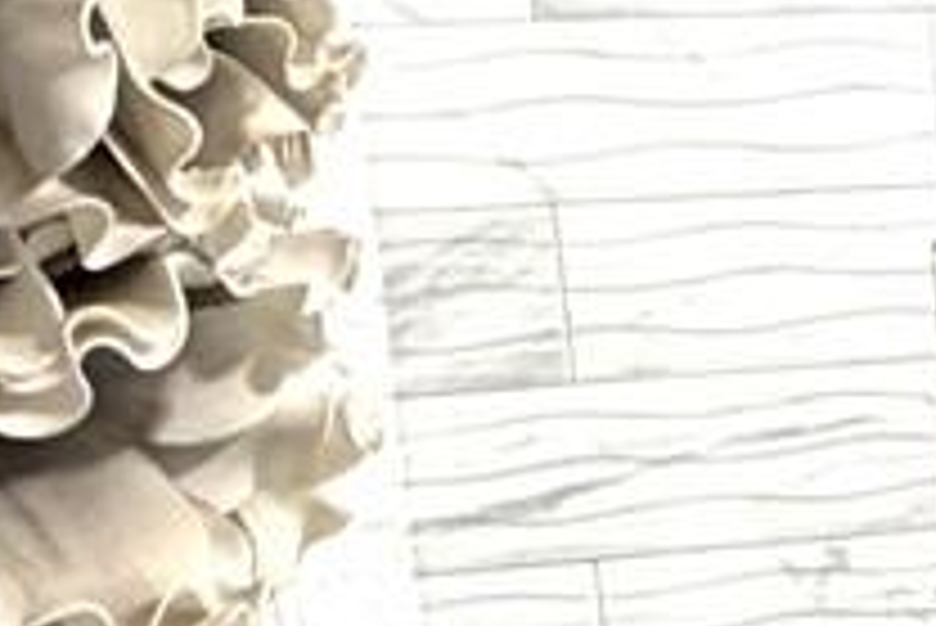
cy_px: 527
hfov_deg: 14.8
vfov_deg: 12.2
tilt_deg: -11.0
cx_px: 1894
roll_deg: +1.3
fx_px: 2914
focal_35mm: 112
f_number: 2.2
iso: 200
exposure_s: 1/60
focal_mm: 2.22
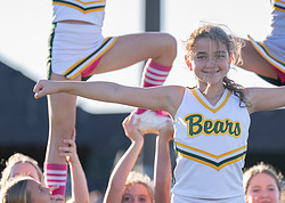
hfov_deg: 4.9
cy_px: 189
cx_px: 210
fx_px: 3299
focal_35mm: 408
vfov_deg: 3.5
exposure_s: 1/2500
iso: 500
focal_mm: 150
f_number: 2.8
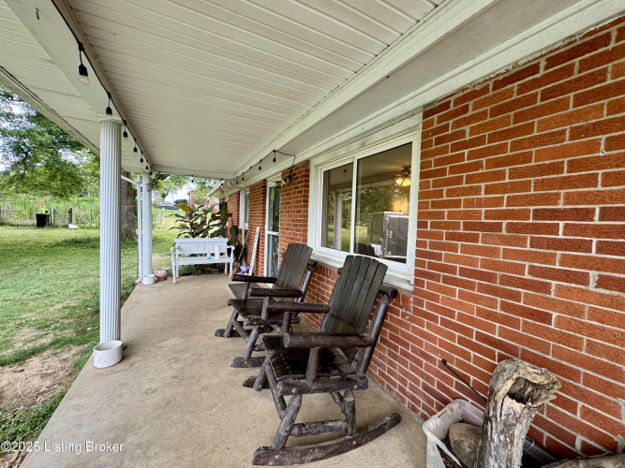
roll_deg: -1.5
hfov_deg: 102.1
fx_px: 253
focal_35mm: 14
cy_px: 234
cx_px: 312
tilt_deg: -3.2
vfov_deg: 85.7
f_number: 2.2
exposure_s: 1/99
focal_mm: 2.22
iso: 40
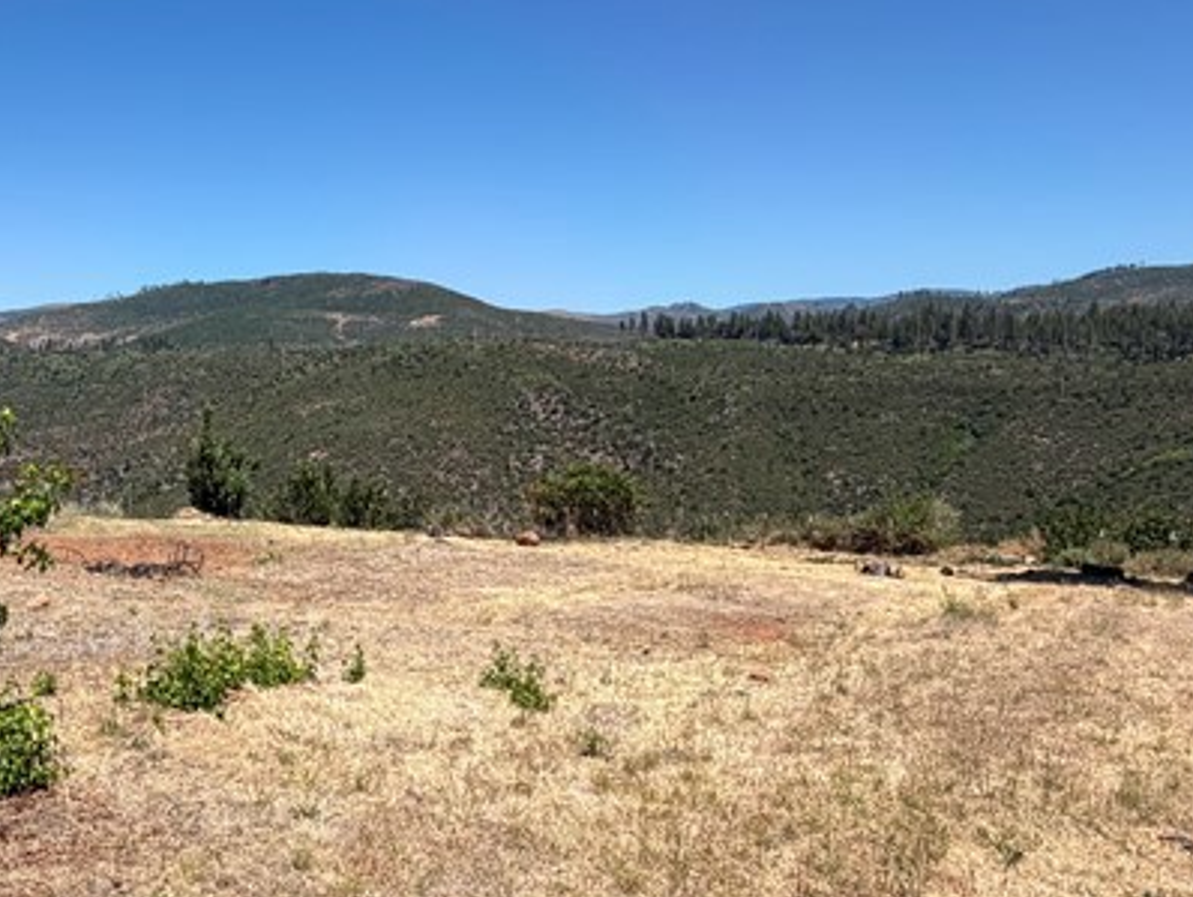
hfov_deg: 48.3
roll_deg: +1.1
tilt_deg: -9.1
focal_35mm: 36
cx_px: 231
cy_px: 555
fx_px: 1241
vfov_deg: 39.5
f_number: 2.2
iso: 20
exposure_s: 1/985
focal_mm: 2.22
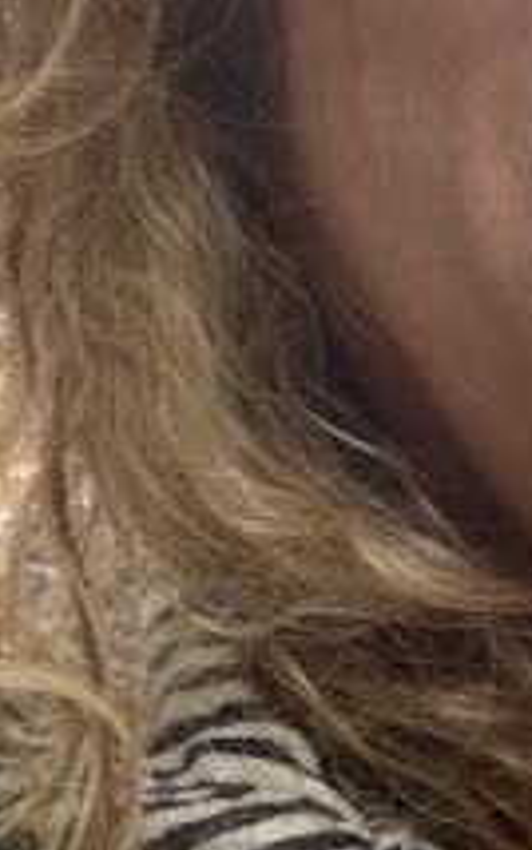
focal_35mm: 119
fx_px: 2757
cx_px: 798
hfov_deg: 10.6
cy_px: 187
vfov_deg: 17.4
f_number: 1.9
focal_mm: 2.71
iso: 100
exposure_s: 1/60
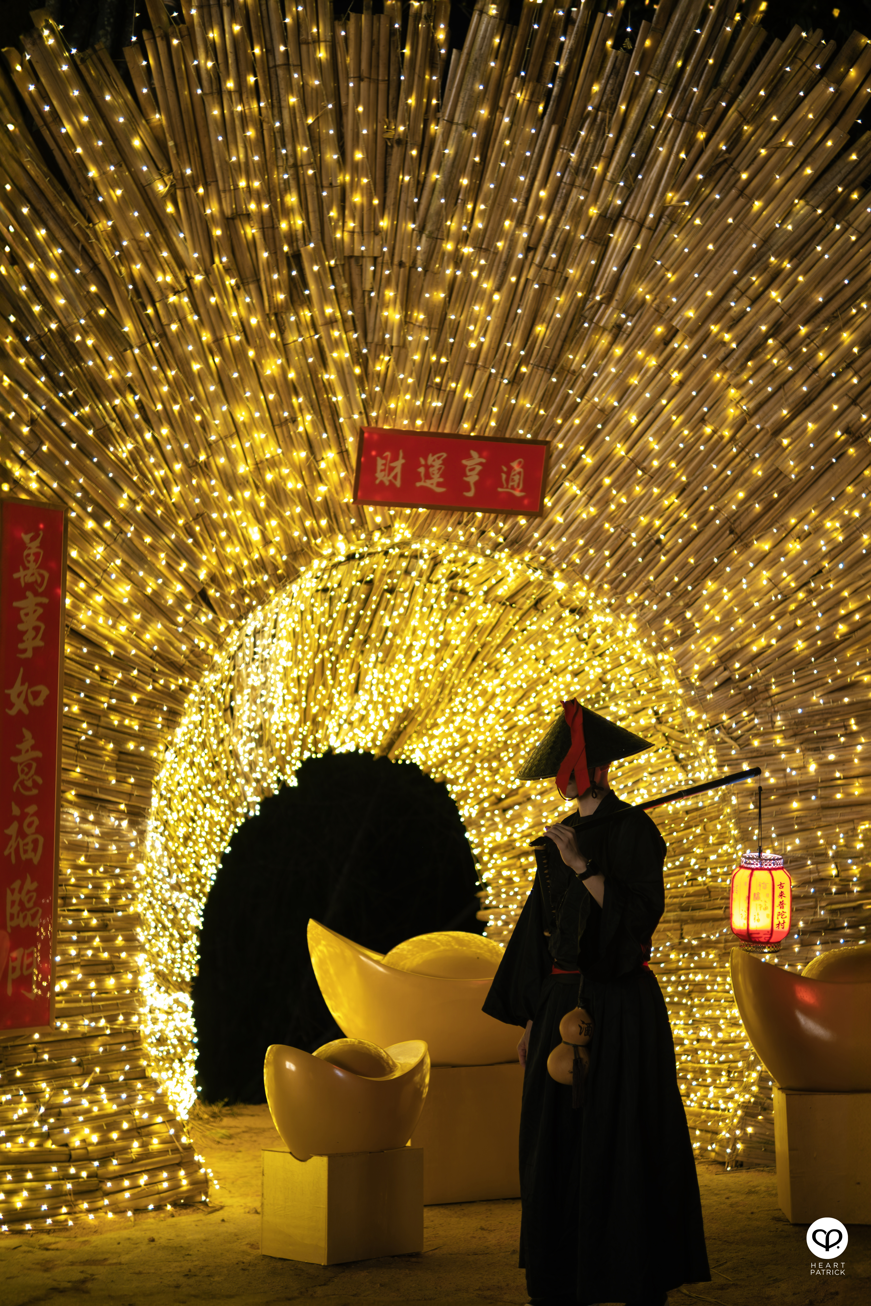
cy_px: 653
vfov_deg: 39.6
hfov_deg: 27.0
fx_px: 1814
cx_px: 436
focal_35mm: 50
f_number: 1.4
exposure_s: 1/35
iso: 160
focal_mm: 33
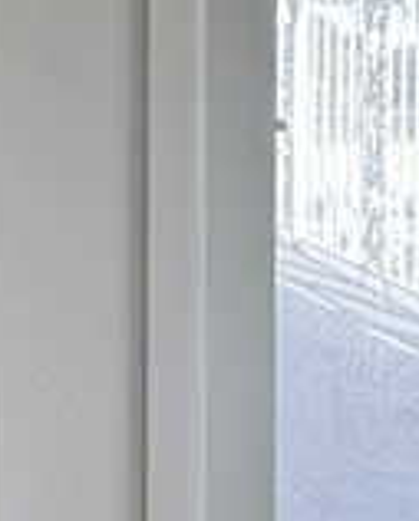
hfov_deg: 6.4
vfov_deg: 8.0
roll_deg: +0.0
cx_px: -393
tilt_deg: -1.4
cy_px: -162
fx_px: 3663
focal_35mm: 237
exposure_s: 1/293
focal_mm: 6.76
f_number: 1.78
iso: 80
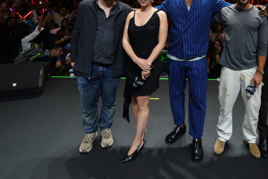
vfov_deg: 41.6
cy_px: 19
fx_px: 216
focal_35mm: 29
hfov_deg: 59.6
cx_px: 206
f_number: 1.8
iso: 200
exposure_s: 1/200
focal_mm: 14
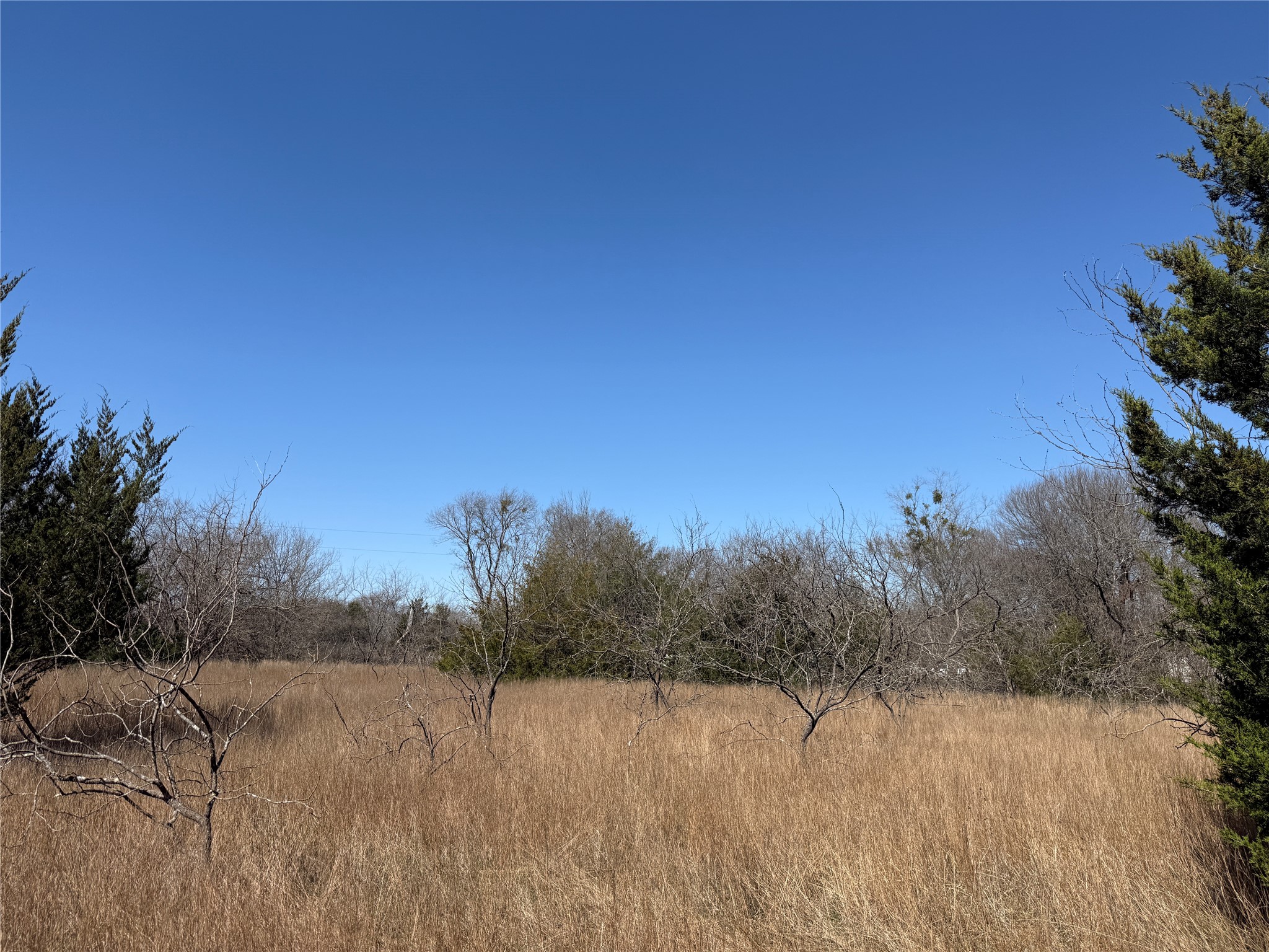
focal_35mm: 24
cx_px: 634
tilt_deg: +12.4
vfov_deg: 56.8
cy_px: 476
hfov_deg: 71.6
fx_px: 880
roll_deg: -1.1
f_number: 1.78
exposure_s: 1/4975
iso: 80
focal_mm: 6.76
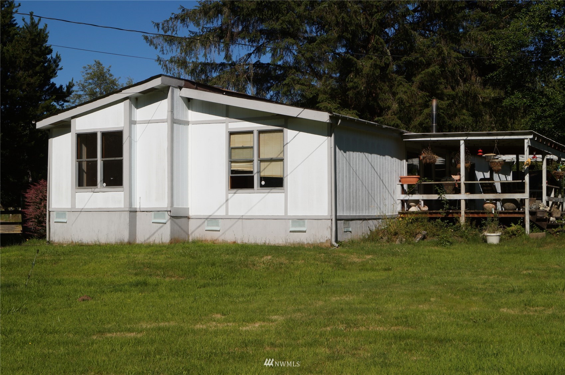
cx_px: 282
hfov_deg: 37.9
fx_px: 823
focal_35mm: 52
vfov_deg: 25.7
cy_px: 188
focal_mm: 35
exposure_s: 1/160
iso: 100
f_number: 16
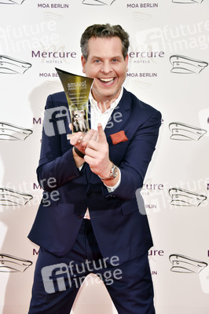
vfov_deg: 24.8
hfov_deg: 16.6
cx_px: 104
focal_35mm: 82
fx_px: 715
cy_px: 157
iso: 1600
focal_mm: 82
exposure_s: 1/125
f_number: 5.6
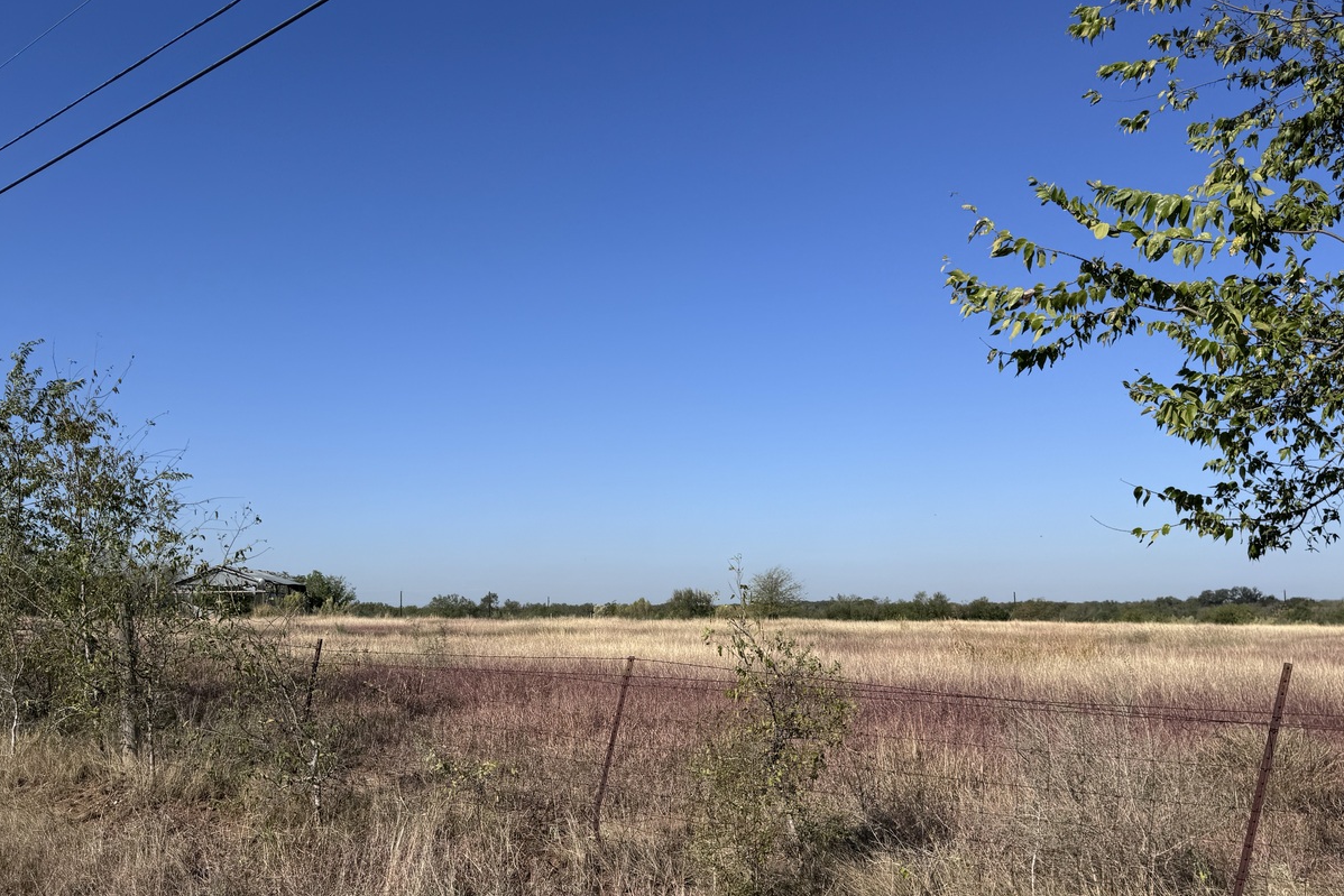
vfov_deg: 43.2
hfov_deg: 61.9
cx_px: 624
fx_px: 1120
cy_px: 569
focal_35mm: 30
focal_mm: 6.76
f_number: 1.78
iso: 80
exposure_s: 1/6410
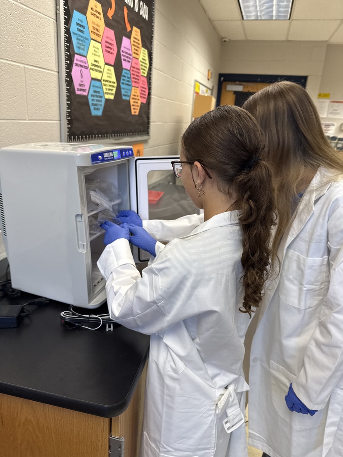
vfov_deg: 71.6
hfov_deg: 56.8
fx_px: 317
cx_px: 172
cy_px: 228
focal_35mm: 24
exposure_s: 1/120
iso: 125
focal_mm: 6.76
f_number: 1.78
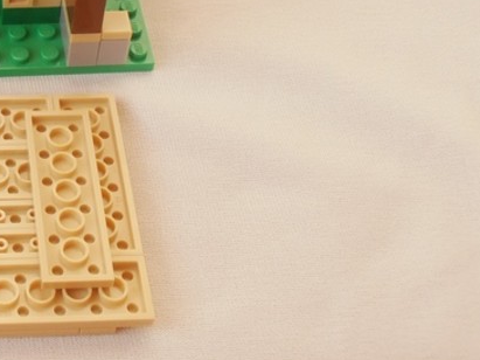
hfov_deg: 22.9
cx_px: -33
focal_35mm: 81
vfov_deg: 17.9
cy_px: 29
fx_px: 1123
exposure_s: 1/100
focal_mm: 6.61
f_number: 3.9
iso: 80
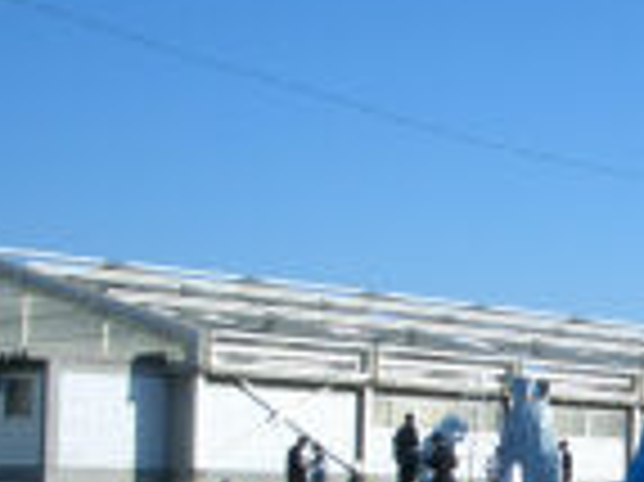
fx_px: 1747
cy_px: 473
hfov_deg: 20.1
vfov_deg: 15.4
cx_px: 685
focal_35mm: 94
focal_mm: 5.8
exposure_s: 1/640
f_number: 4.3
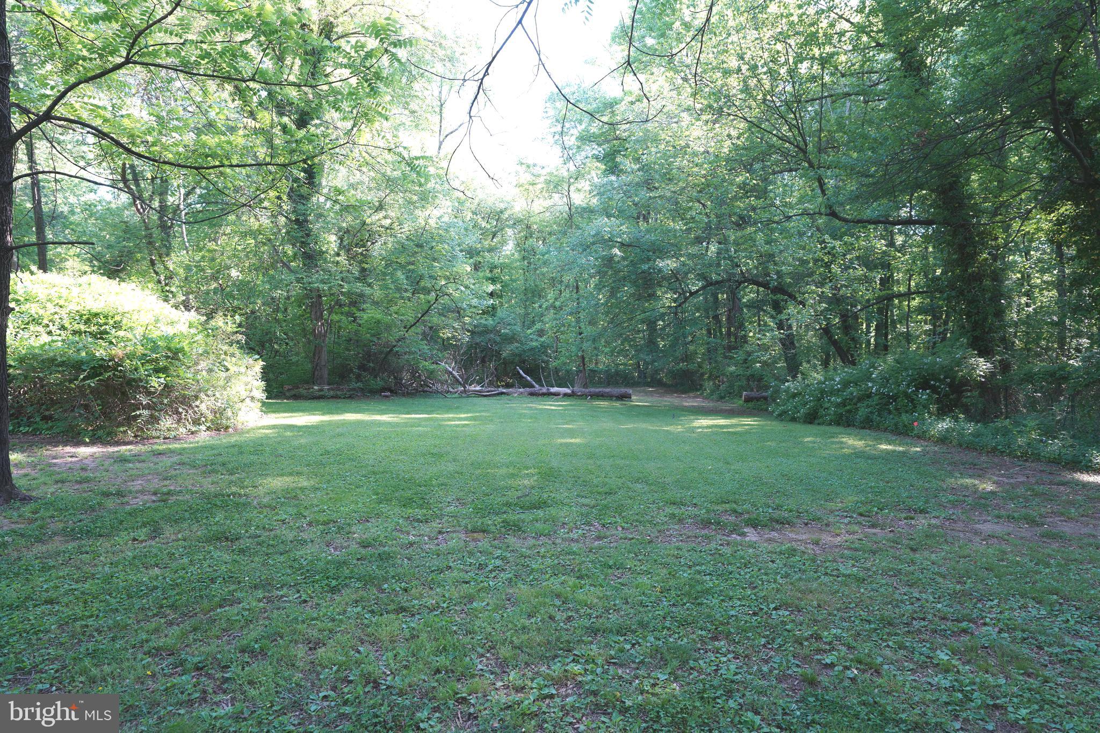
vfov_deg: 61.9
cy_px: 366
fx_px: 611
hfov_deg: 84.0
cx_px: 550
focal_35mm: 20
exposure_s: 1/160
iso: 640
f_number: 4
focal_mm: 20
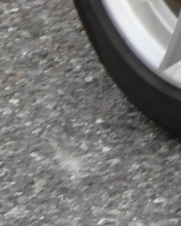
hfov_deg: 4.1
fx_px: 2270
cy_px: -469
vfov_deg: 5.4
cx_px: 890
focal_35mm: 339
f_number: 4.5
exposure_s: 1/160
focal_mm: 6.7
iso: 80
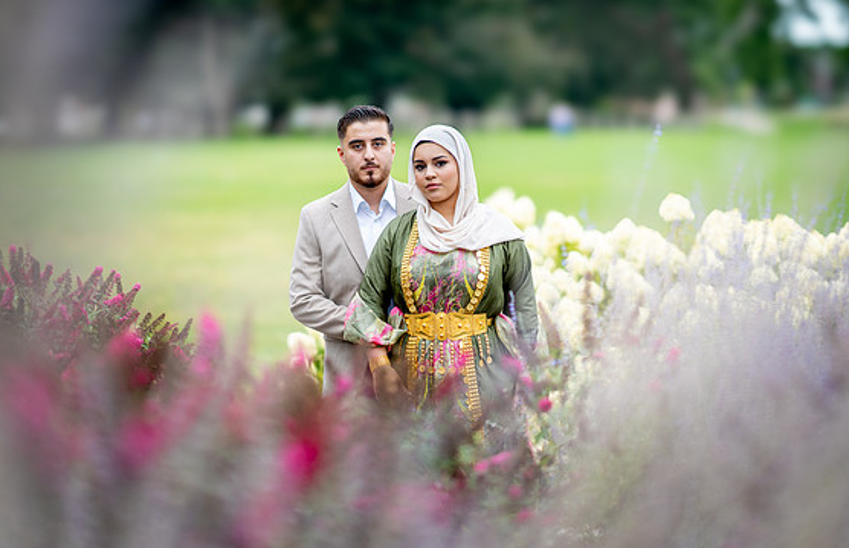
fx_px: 2312
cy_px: 261
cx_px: 446
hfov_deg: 20.8
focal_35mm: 99
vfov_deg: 13.5
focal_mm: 85
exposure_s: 1/1250
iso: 100
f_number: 1.4
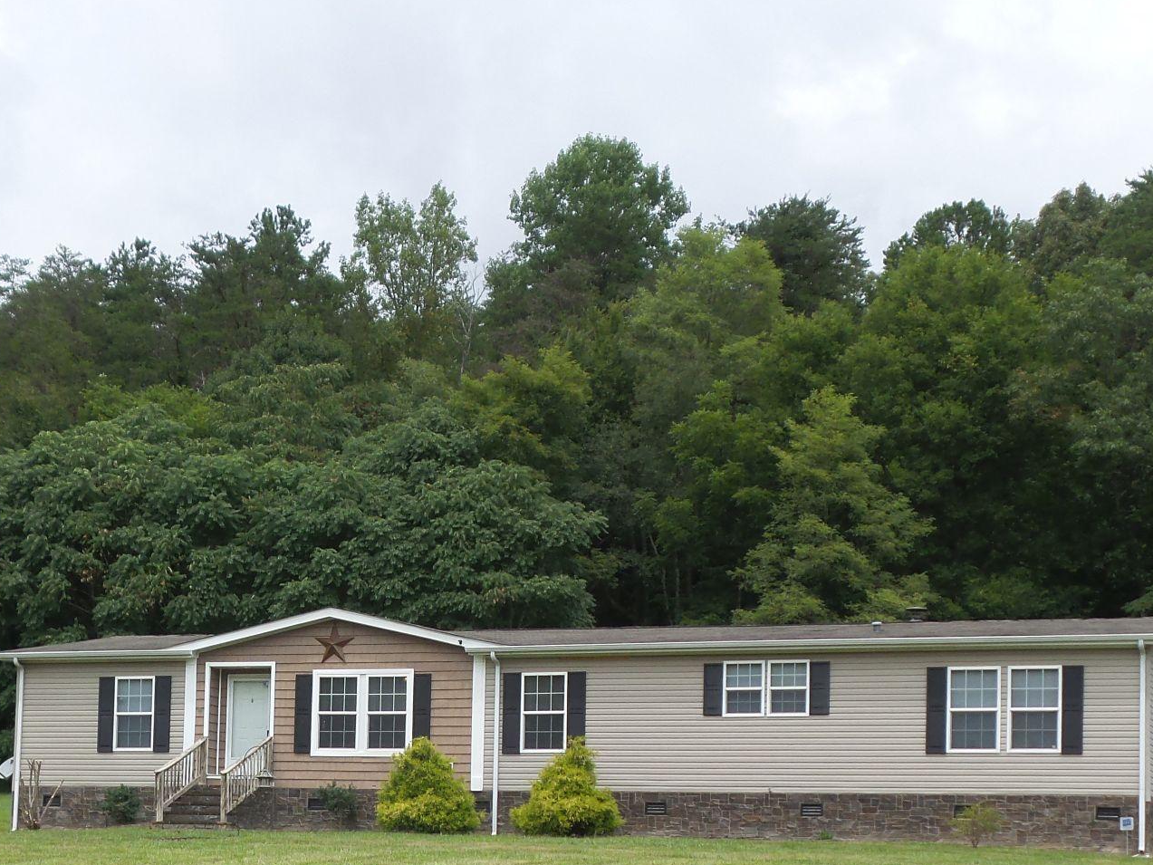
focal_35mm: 76
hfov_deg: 25.5
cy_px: 704
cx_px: 363
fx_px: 2532
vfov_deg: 19.2
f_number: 4
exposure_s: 1/640
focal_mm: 7.5
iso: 100
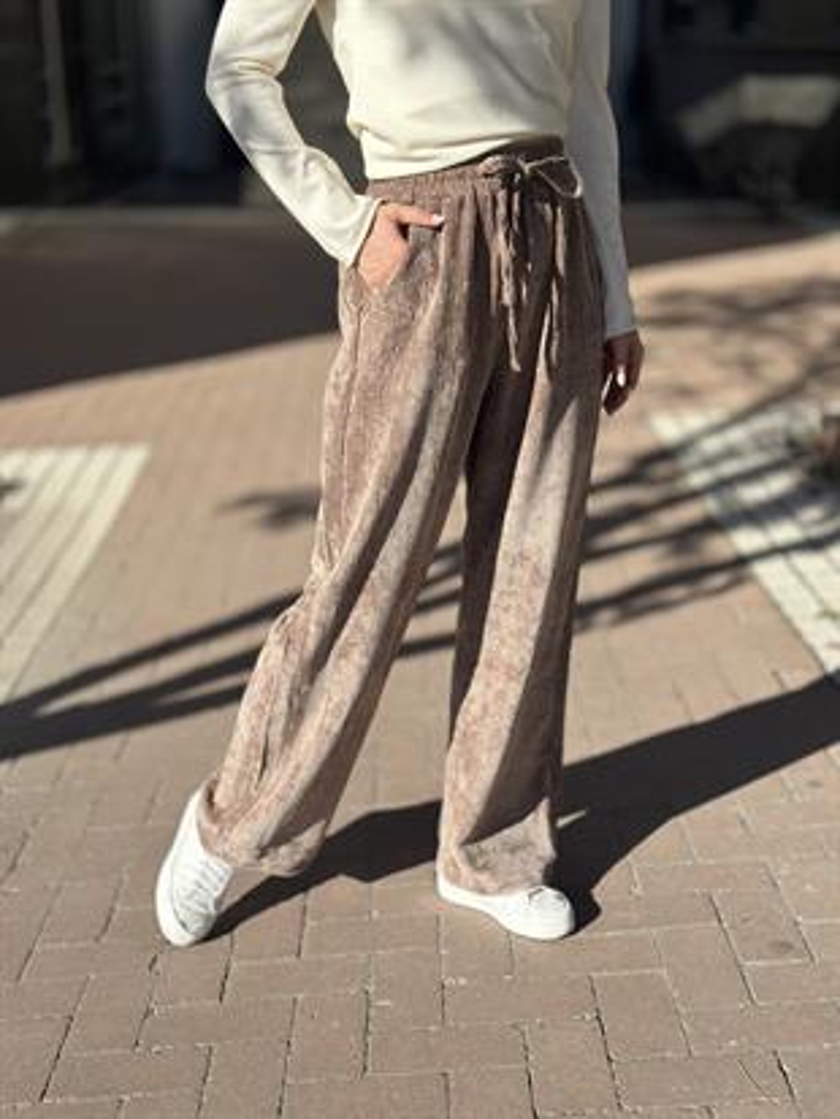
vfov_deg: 39.6
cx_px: 420
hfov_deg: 30.3
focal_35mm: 48
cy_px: 560
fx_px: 1552
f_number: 1.78
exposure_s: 1/5263
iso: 100
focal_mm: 6.86
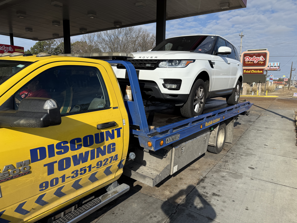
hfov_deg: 71.6
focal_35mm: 24
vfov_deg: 56.8
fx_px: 206
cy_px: 112
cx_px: 148
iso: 80
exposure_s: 1/4975
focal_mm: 6.76
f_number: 1.78
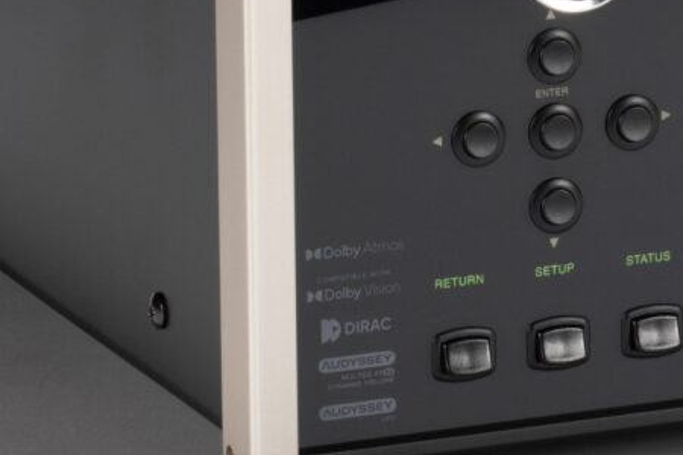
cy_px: -277
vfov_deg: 2.8
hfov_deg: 4.2
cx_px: 801
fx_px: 9182
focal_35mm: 484
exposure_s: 1
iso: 200
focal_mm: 85
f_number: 16
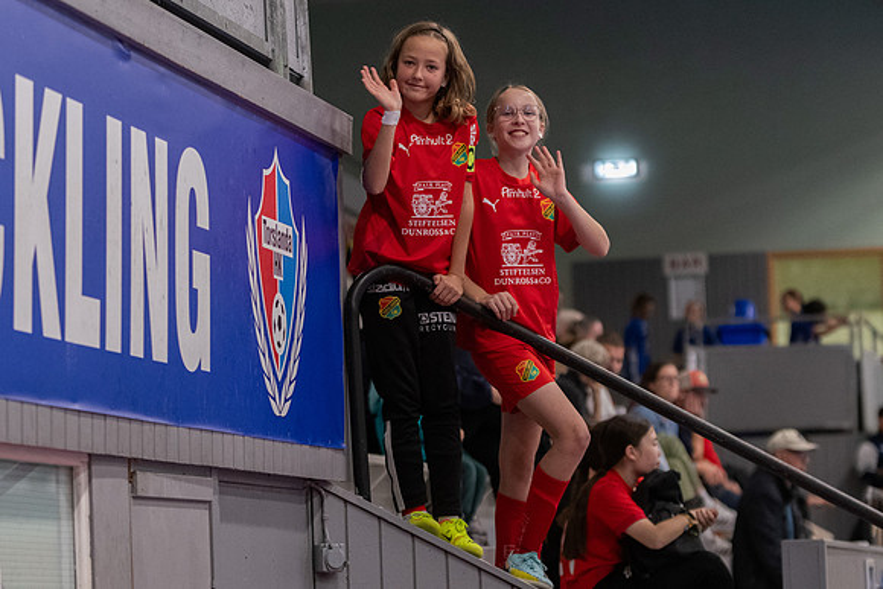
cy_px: 294
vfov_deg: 8.7
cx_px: 442
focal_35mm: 158
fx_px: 3870
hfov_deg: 13.0
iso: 8000
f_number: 3.2
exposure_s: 1/500
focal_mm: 100
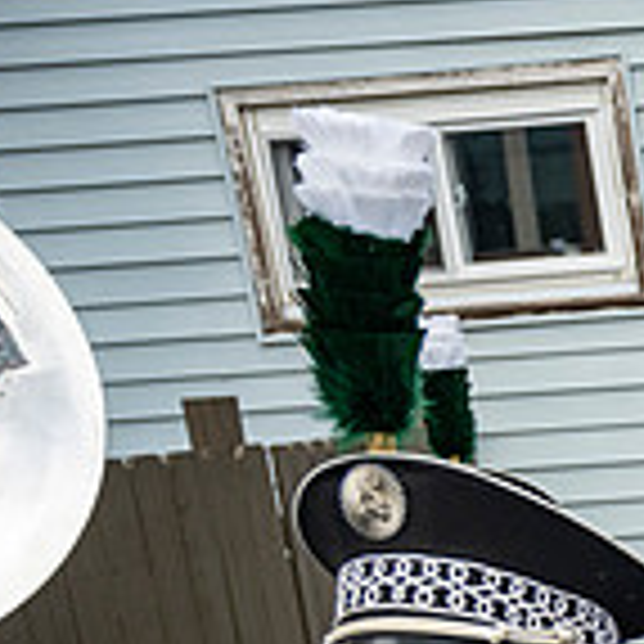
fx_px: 1747
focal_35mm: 83
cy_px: 799
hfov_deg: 16.5
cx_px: 1238
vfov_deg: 19.5
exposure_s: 1/800
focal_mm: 24
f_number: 4
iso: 400
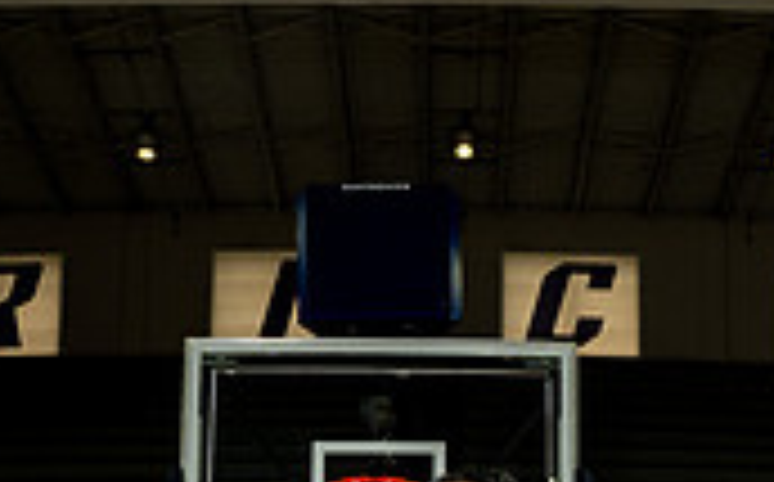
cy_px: 1009
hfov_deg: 32.0
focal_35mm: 64
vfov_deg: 15.5
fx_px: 1348
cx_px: 423
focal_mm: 24
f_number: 8
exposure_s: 1/250
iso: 640
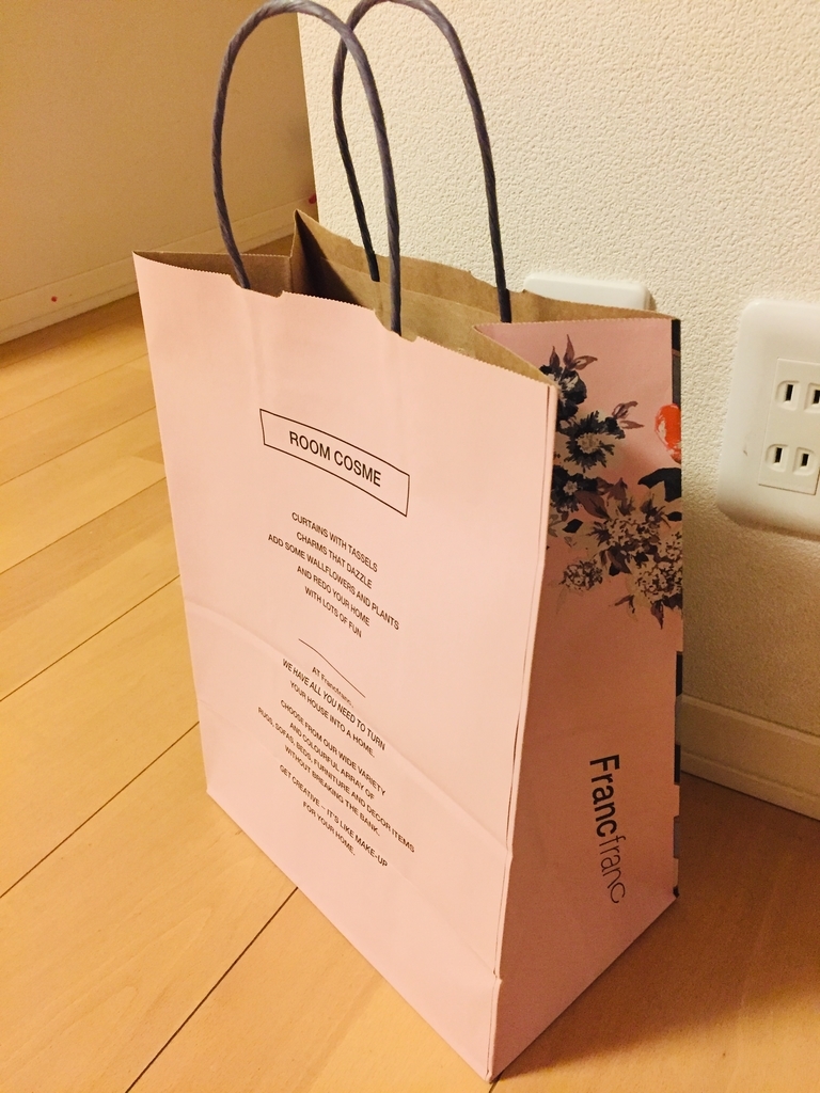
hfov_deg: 48.2
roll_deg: +2.5
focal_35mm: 29
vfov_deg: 61.7
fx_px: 916
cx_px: 410
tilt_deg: -30.3
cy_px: 546
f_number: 2.2
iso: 250
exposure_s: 1/30
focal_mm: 4.15
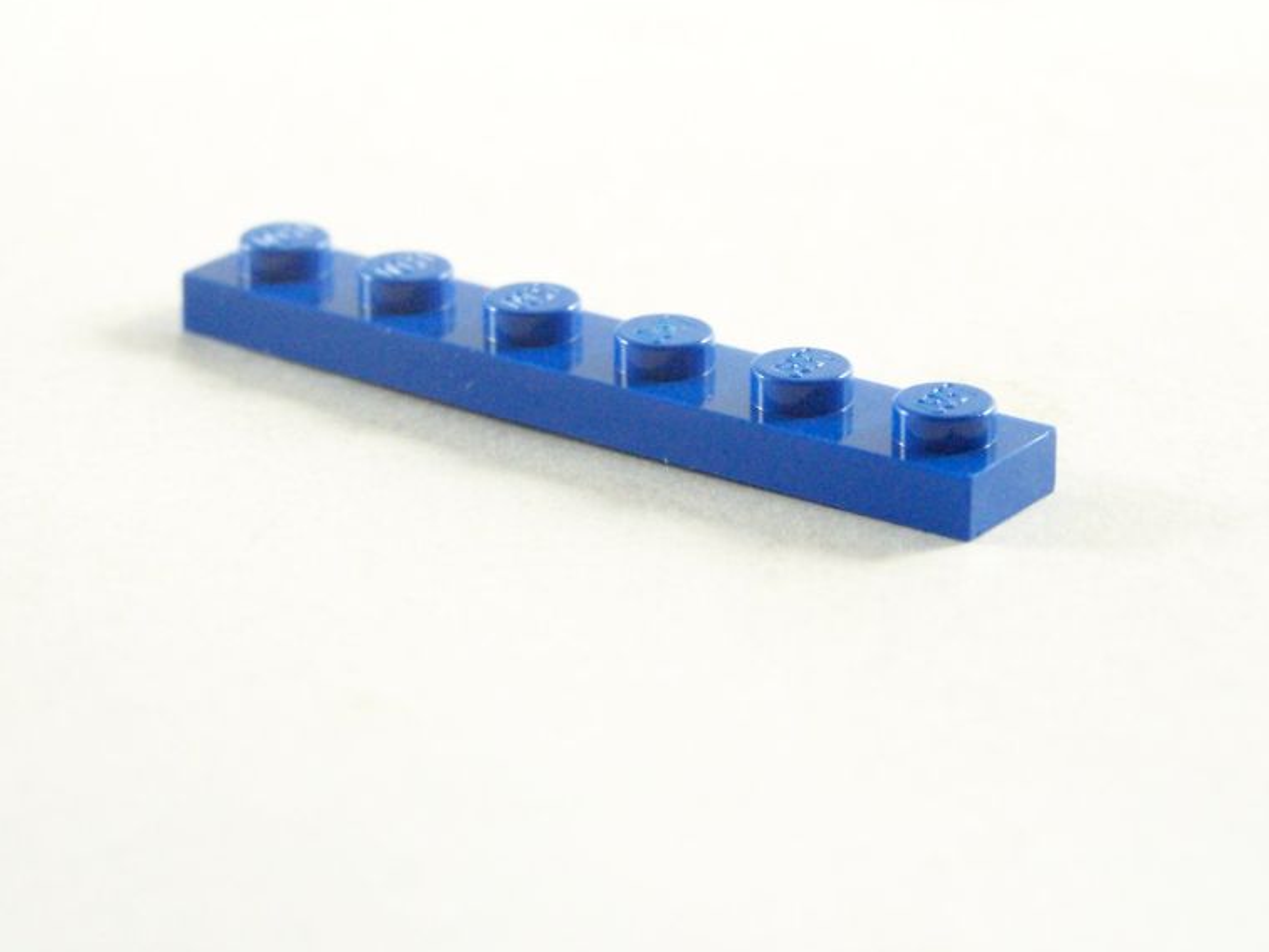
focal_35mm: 111
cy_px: 311
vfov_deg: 13.3
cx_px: 603
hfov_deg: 17.7
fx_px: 4069
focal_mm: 13.7
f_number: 3.2
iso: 400
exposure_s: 1/60
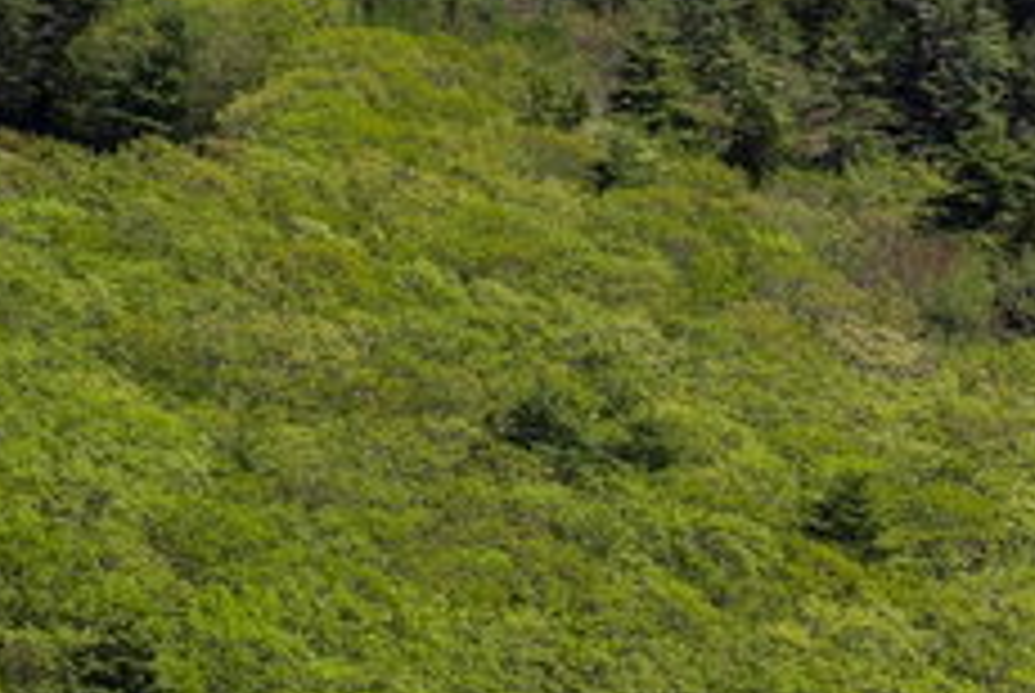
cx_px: -1224
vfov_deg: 9.8
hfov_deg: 12.4
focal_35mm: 140
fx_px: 4030
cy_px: 180
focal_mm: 14.45
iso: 160
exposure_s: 1/1600
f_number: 2.8
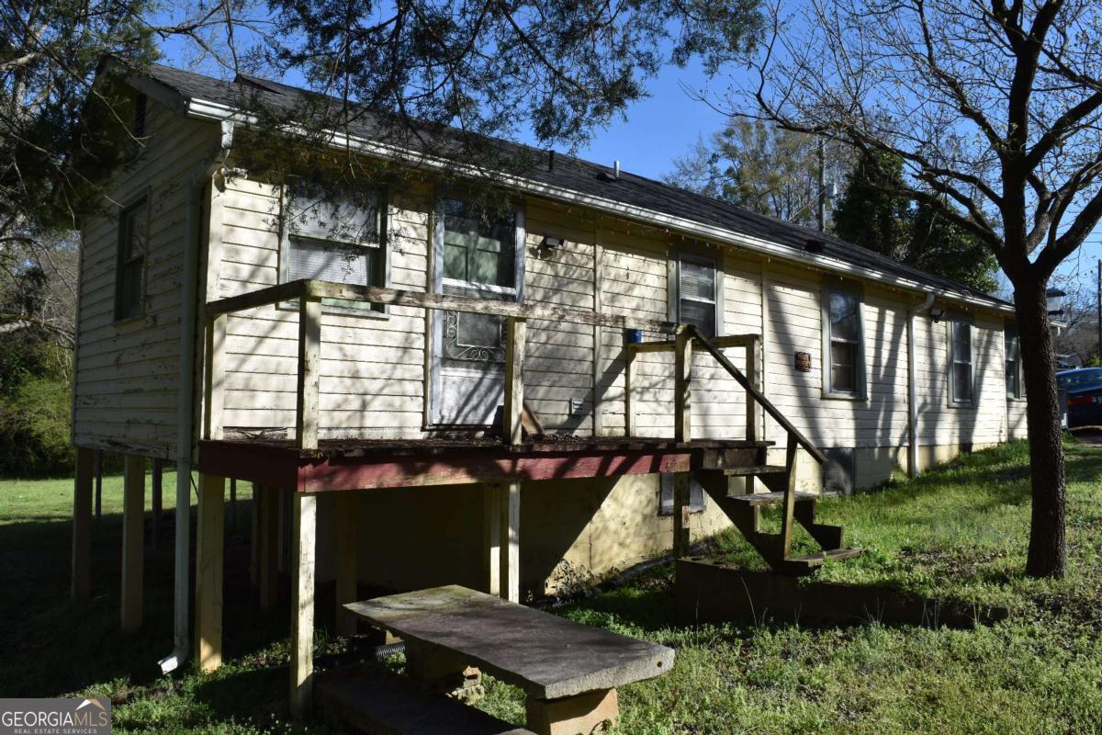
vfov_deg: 47.9
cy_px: 368
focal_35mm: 27
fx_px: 826
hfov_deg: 67.4
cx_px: 551
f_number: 10
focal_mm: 18
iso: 400
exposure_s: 1/640
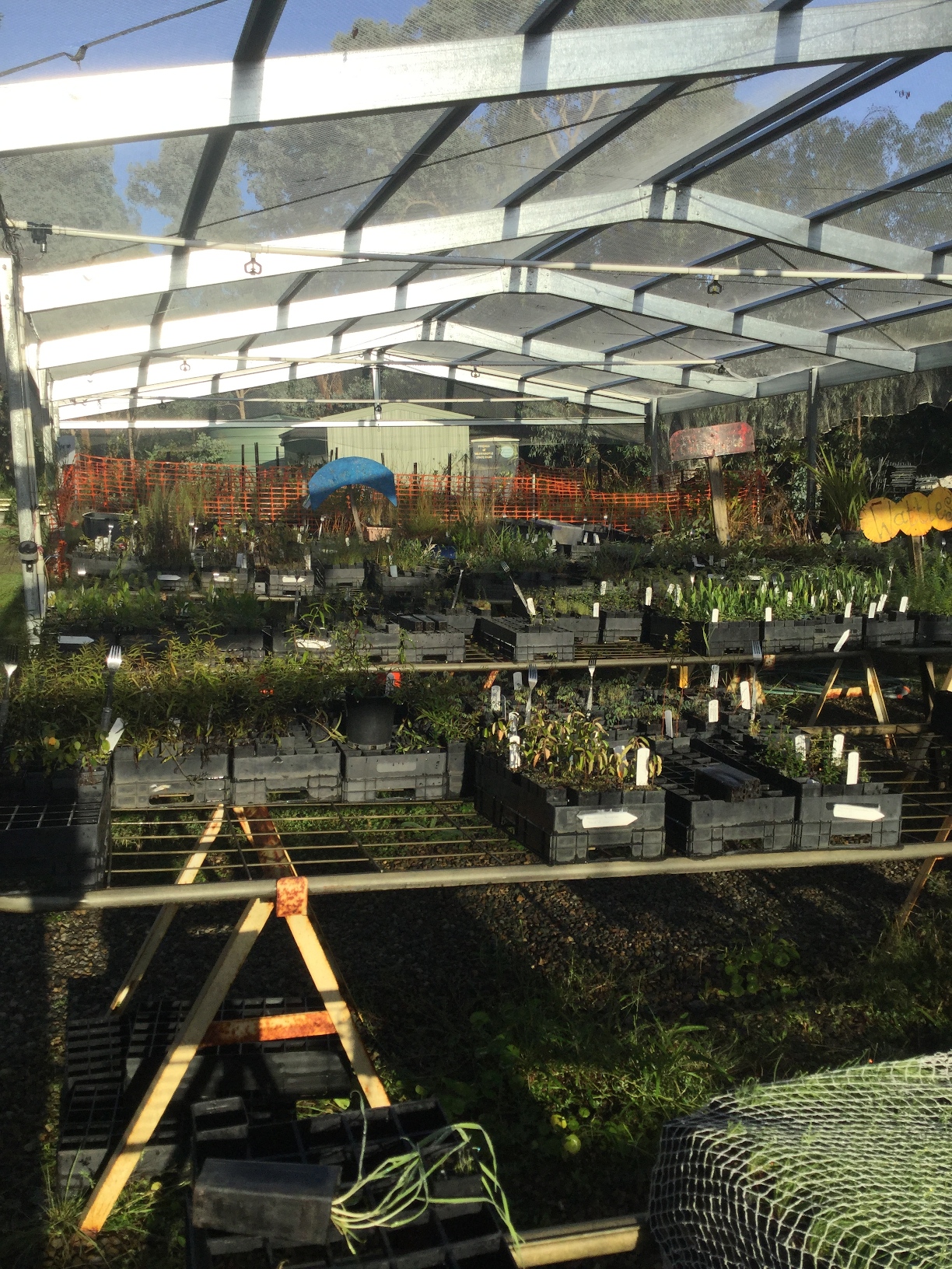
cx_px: 476
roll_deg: +2.3
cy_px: 634
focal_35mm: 31
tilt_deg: -5.3
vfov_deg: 58.4
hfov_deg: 45.4
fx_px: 1137
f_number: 2.4
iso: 25
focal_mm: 3.3
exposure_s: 1/1006
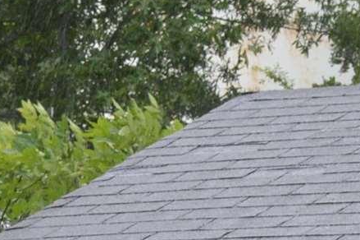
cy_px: 738
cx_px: 700
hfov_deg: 7.3
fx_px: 2728
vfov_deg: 4.8
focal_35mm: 273
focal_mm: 26
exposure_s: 1/125
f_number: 5.6
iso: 250
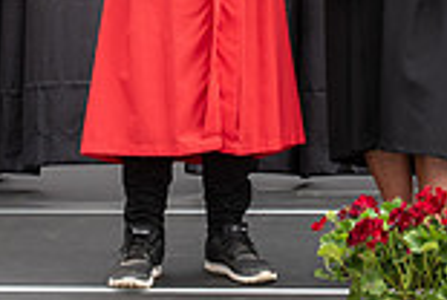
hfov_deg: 9.6
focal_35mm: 213
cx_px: 246
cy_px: -155
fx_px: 2650
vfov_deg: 6.4
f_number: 5.6
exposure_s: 1/500
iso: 500
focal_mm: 52
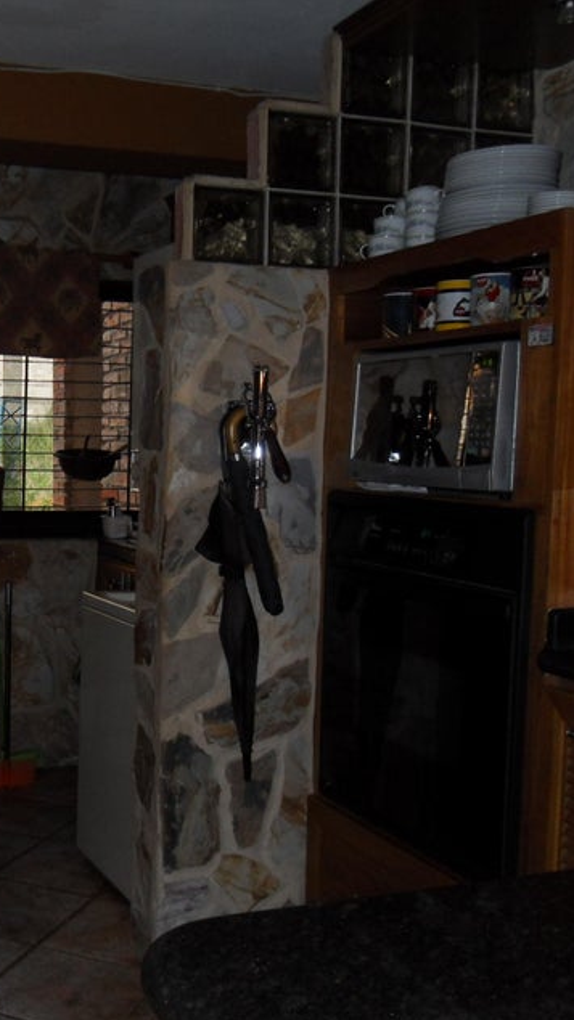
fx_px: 1110
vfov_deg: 49.4
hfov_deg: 28.0
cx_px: 70
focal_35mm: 41
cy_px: 512
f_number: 2.8
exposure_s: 1/45
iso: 200
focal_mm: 6
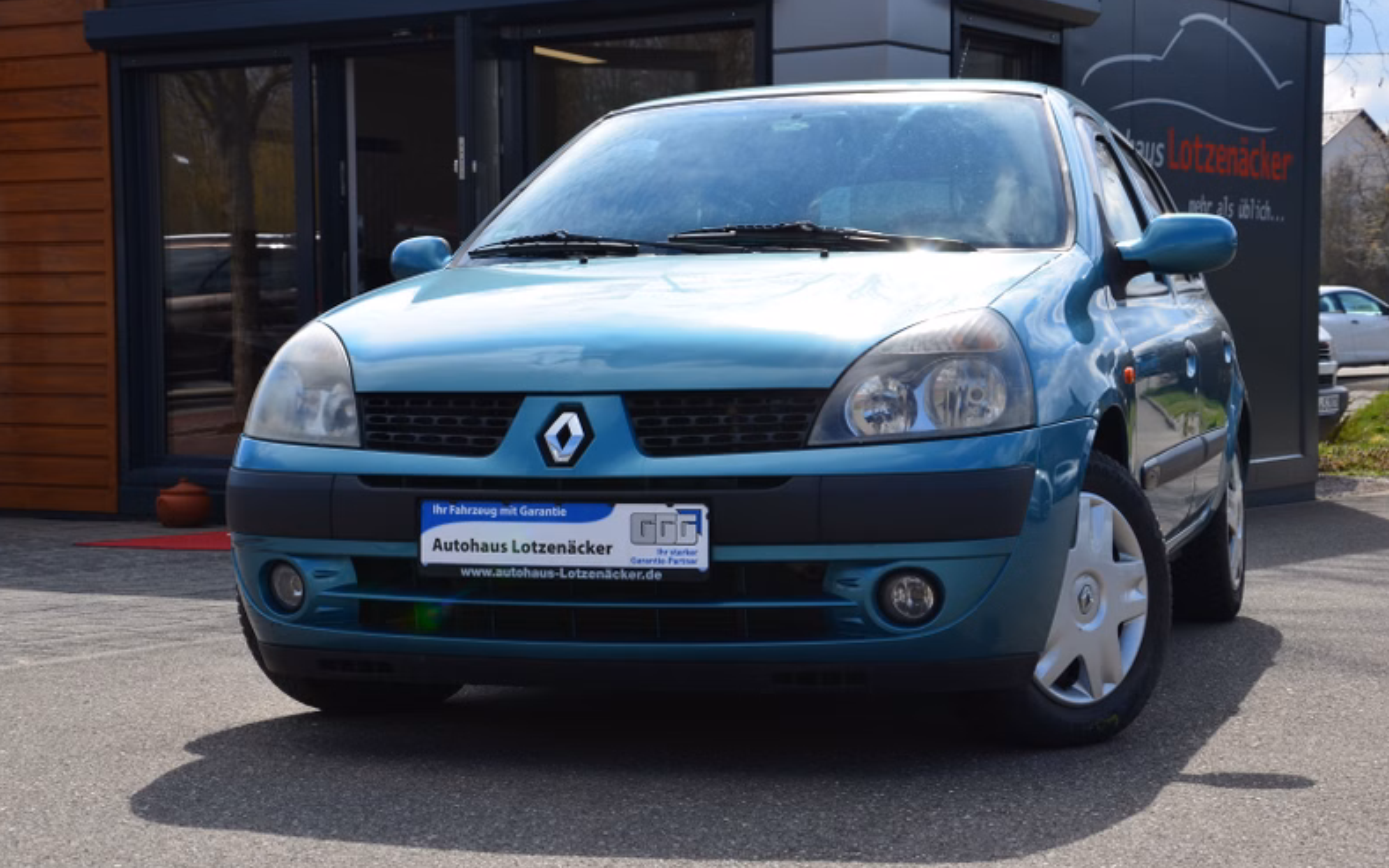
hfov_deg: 31.5
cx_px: 695
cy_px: 428
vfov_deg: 20.0
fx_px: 2460
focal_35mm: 65
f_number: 11
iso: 100
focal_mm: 42
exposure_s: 1/160
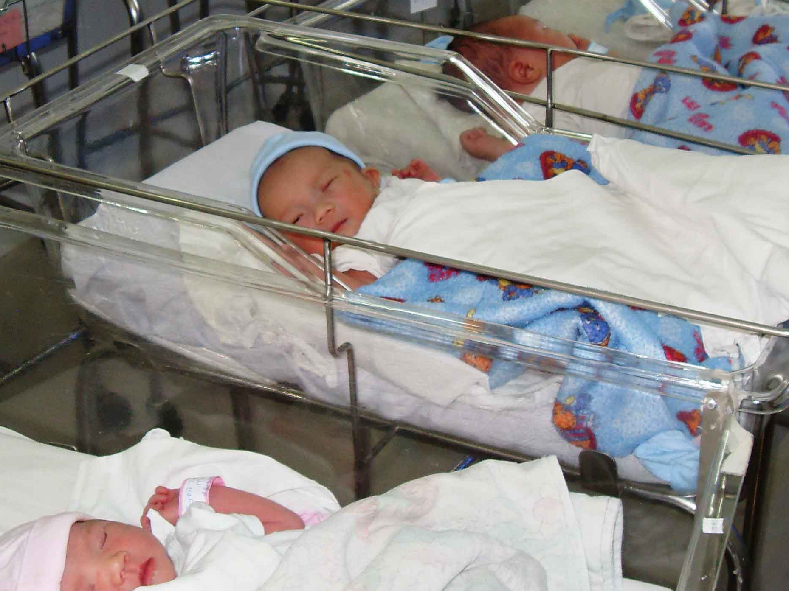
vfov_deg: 22.5
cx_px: 495
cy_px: 205
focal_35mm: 65
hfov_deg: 29.7
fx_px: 1481
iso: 100
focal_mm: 6.3
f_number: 2.8
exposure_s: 1/45
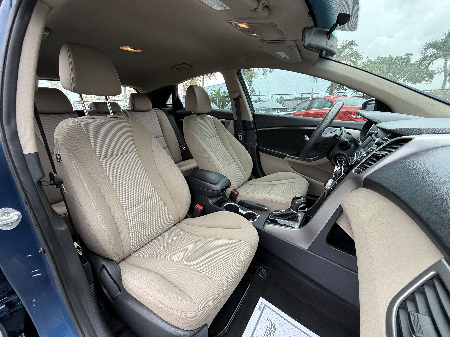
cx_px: 225
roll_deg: +2.3
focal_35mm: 14
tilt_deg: -15.5
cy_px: 168
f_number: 2.2
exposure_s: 1/290
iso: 64
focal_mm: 2.22
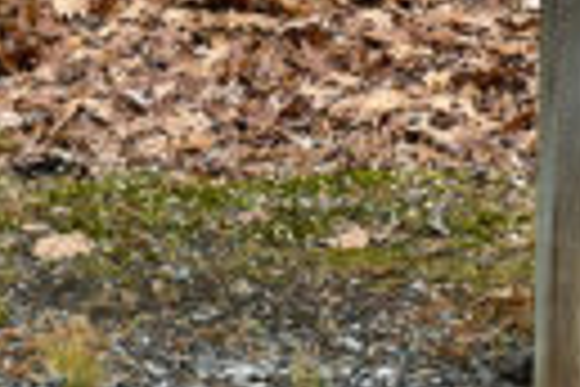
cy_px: -605
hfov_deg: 8.9
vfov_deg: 5.8
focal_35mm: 228
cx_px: -97
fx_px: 3673
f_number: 11
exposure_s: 1/60
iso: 320
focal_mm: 38
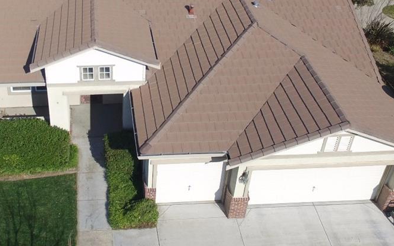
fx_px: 516
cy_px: 58
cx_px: 121
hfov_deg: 41.1
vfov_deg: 26.5
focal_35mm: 48
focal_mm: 3.61
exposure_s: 1/477
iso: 100
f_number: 2.8
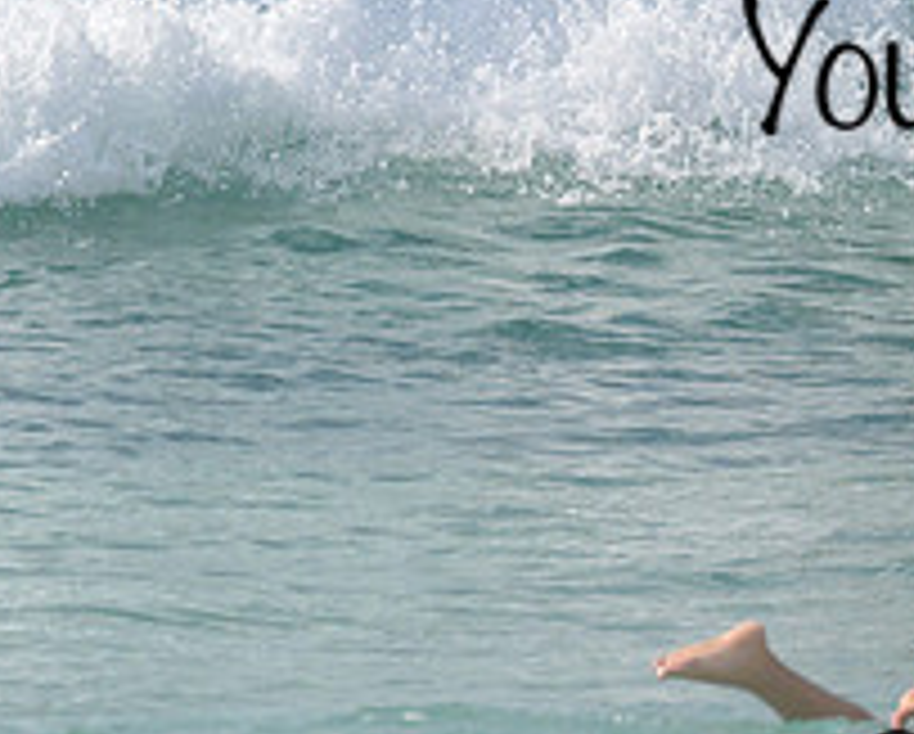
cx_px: 1394
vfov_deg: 0.9
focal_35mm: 1761
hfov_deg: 1.1
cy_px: -131
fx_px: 47705
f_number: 10
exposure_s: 1/2000
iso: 500
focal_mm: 510
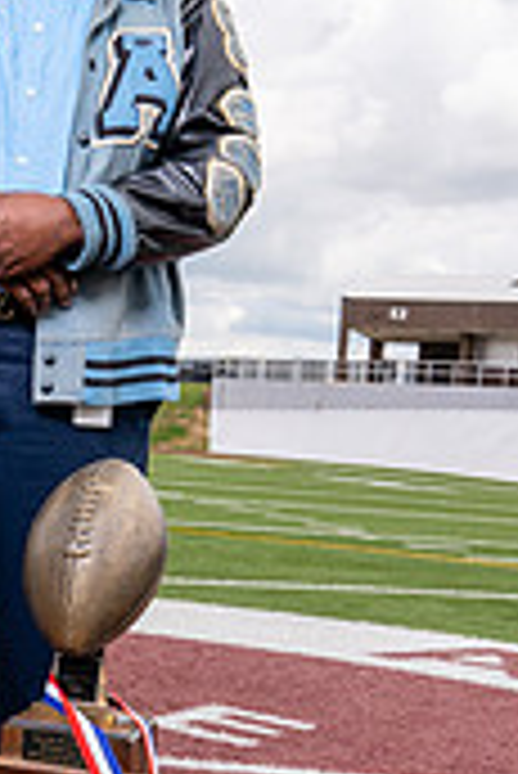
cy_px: 490
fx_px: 1465
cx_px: -104
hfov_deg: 19.0
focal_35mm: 68
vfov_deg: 29.5
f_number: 11
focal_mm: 26
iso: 125
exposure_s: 1/200
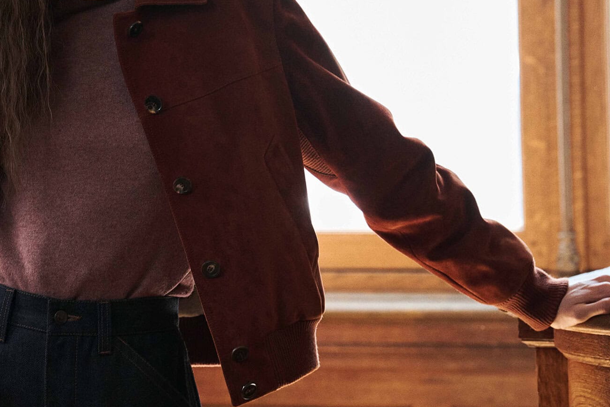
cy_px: 131
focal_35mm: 259
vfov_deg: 5.3
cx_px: 199
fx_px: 4389
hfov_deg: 7.9
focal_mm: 160
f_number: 6.3
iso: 1600
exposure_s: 1/200
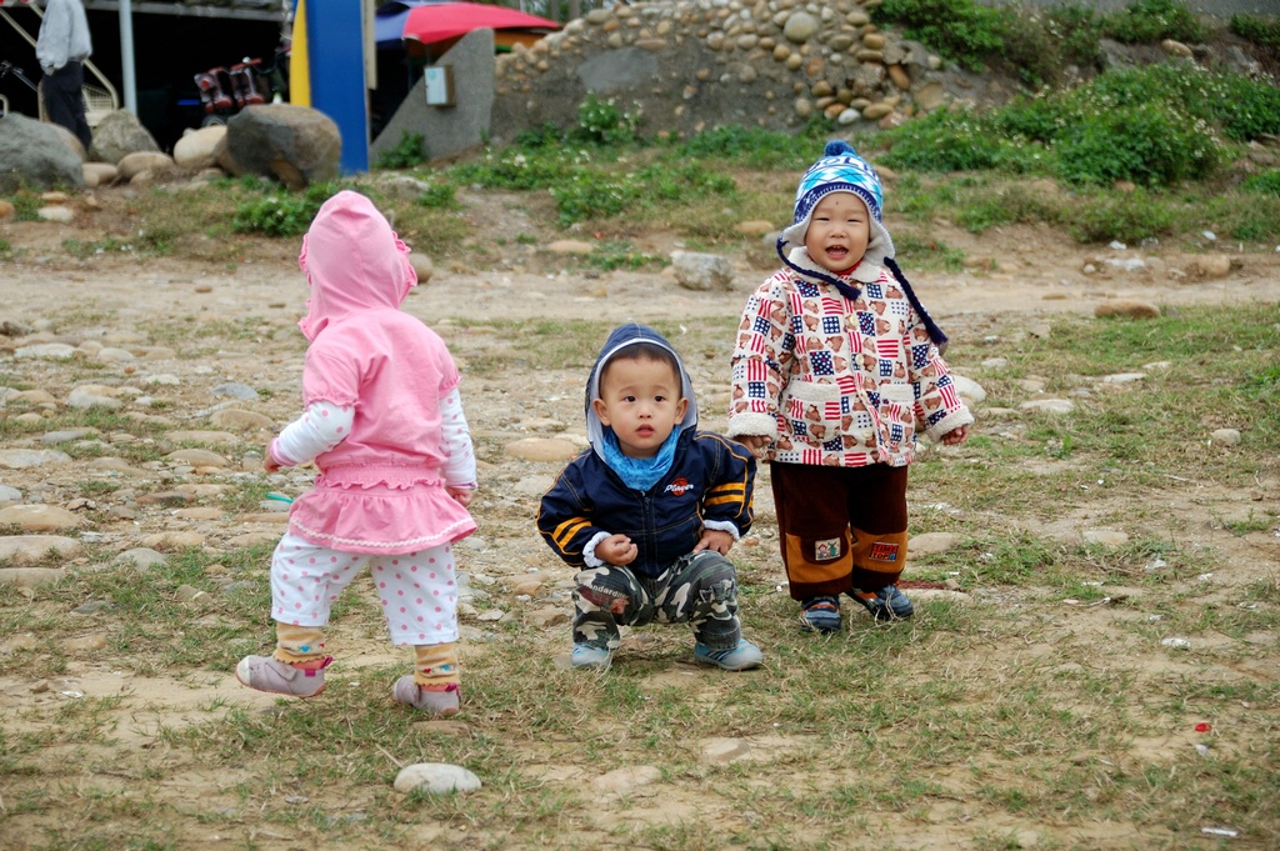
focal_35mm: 69
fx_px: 2451
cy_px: 426
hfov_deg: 29.3
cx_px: 640
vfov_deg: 19.7
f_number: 2.8
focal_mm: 46
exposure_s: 1/1250
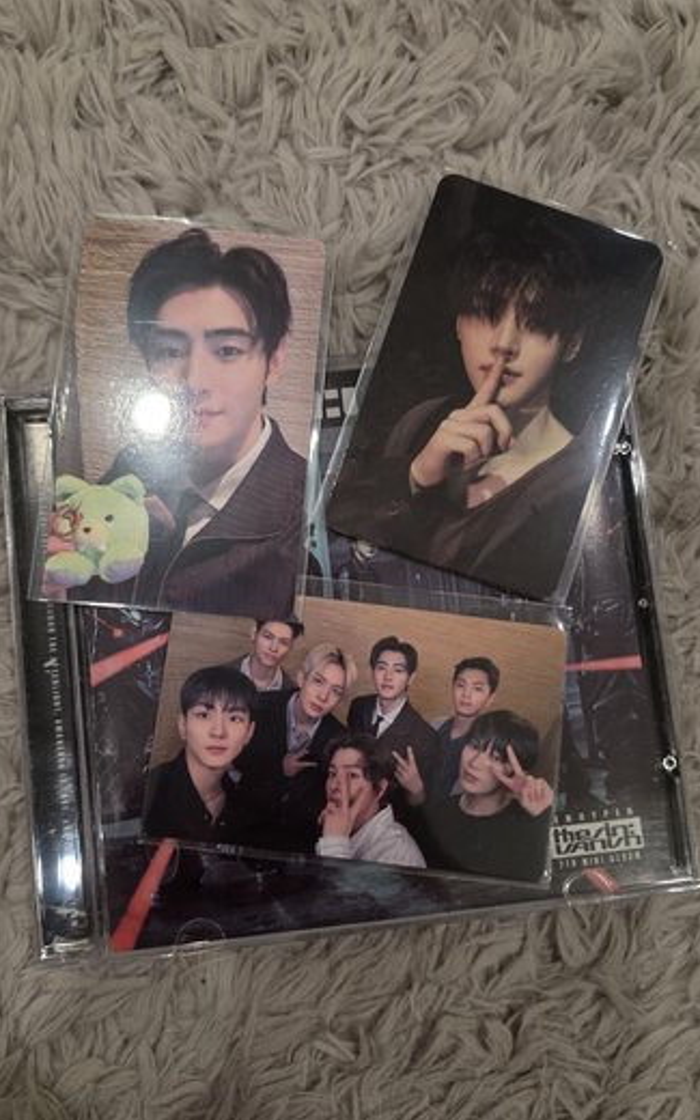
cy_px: 572
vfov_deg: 72.5
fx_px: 763
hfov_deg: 49.3
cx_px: 358
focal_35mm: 25
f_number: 1.4
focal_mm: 6.5
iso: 200
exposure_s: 1/120
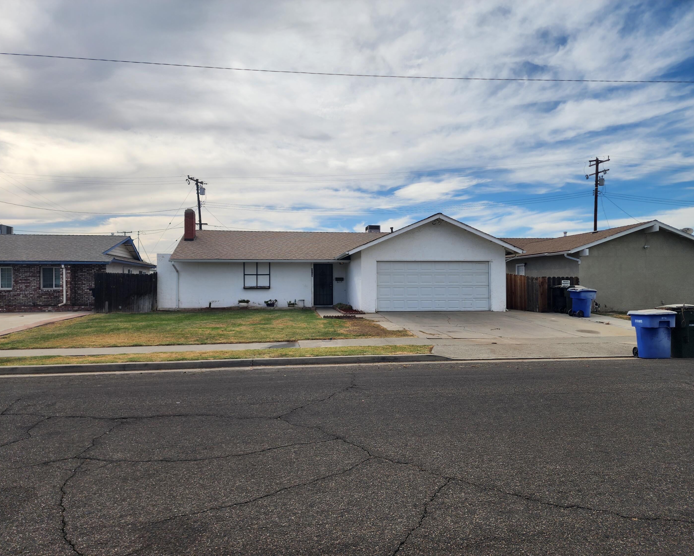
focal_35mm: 24
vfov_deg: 58.8
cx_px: 340
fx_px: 493
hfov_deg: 70.3
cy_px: 278
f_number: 1.8
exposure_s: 1/1418
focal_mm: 6.4
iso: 12
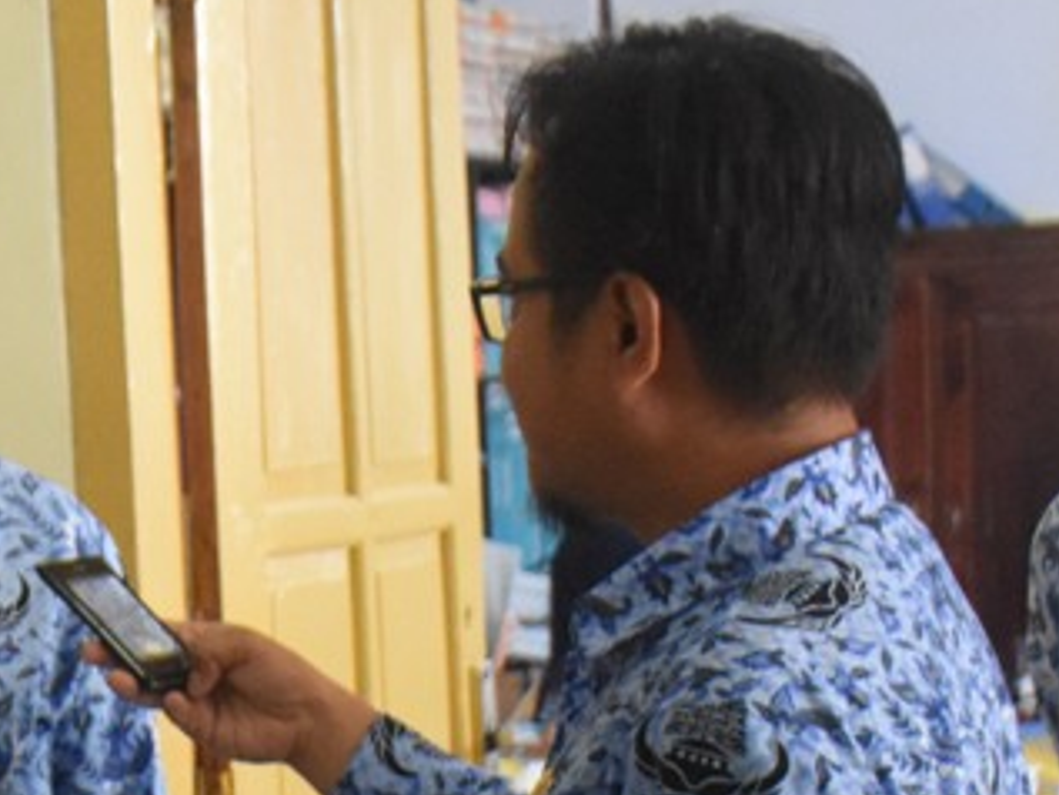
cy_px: 750
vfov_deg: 12.1
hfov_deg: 16.0
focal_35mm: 121
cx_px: 20
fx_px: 3703
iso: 6400
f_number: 4
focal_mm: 26
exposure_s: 1/100
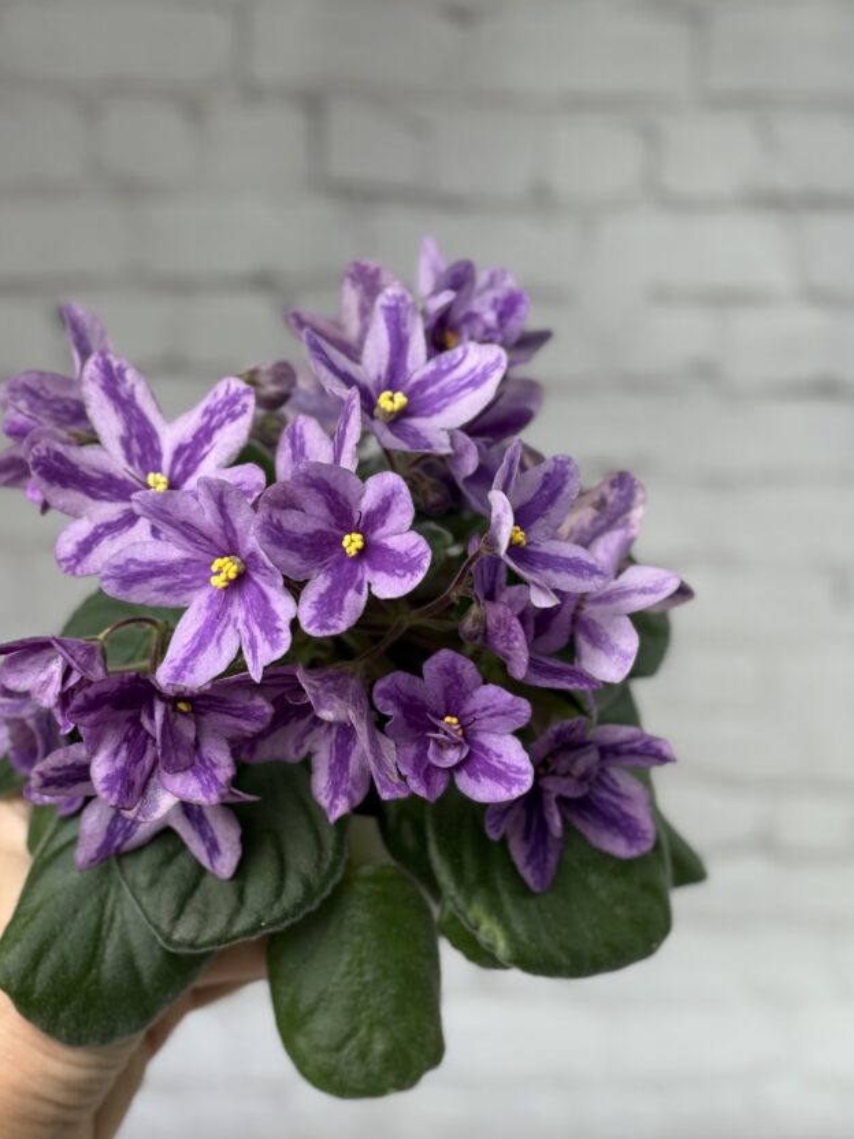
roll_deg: -0.7
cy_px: 634
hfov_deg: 22.9
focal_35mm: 64
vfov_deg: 30.2
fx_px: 2105
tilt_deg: -29.0
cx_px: 371
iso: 40
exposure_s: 1/100
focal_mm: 5.96
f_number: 1.6
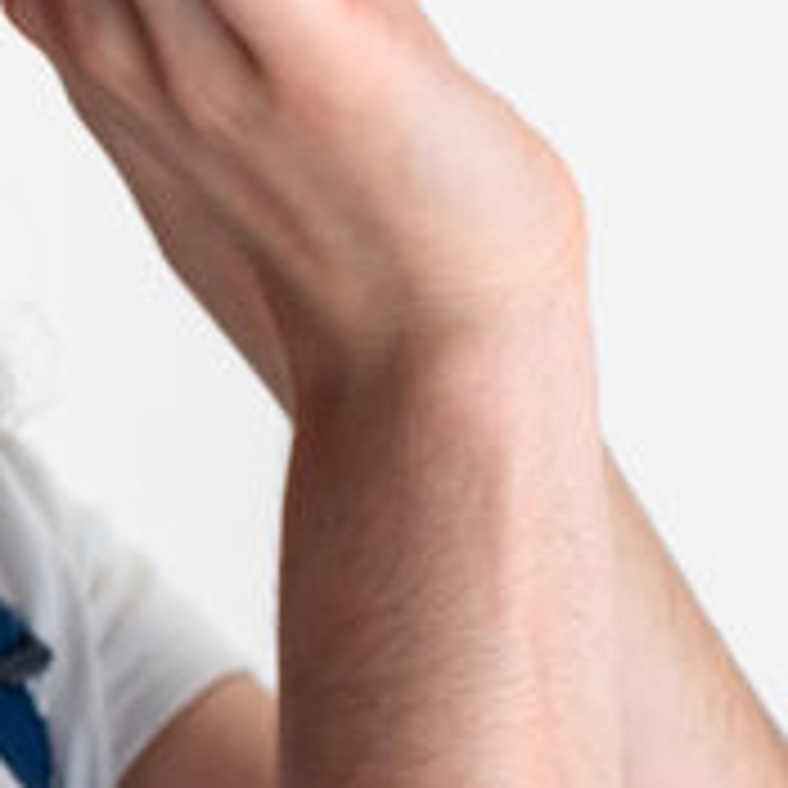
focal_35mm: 248
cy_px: 302
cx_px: -304
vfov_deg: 7.1
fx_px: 6387
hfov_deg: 7.0
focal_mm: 50
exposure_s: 1/160
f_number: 4
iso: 800
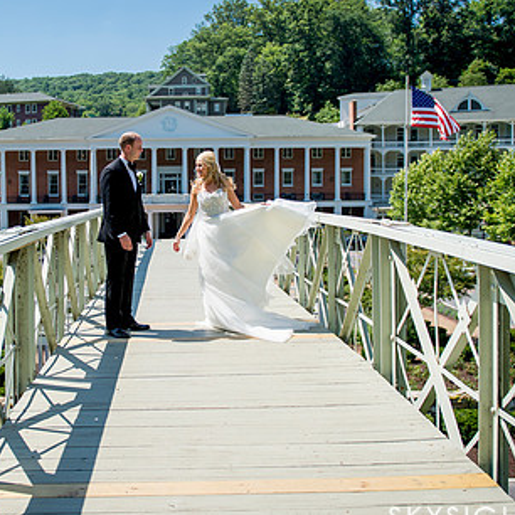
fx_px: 690
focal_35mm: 41
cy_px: 218
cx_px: 173
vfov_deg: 40.8
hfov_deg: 40.4
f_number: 2.8
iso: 200
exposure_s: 1/3200
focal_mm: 24
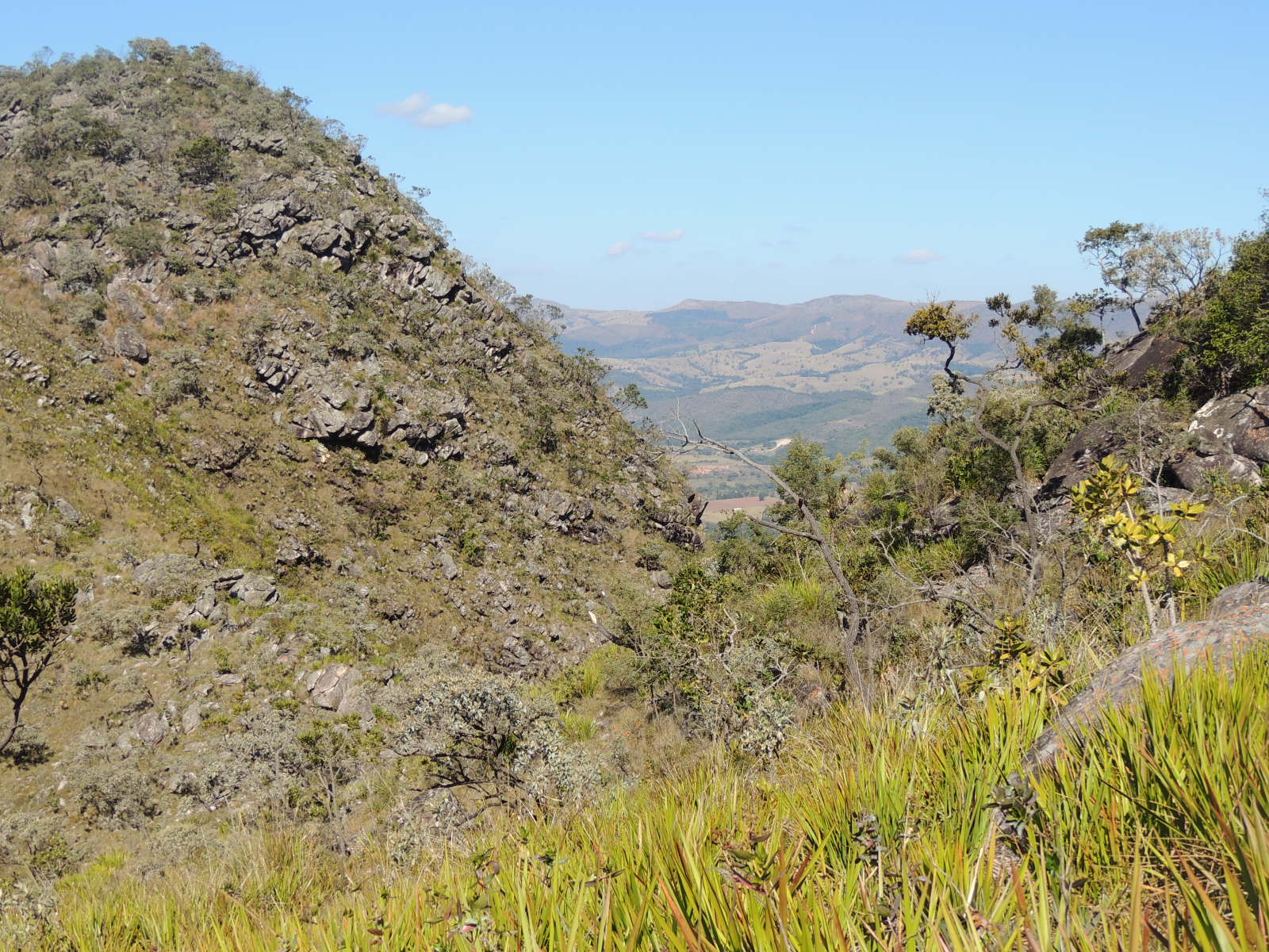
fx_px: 2200
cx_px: 634
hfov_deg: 32.2
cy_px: 476
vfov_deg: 24.4
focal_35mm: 60
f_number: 3.7
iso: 100
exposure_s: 1/800
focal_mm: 10.7
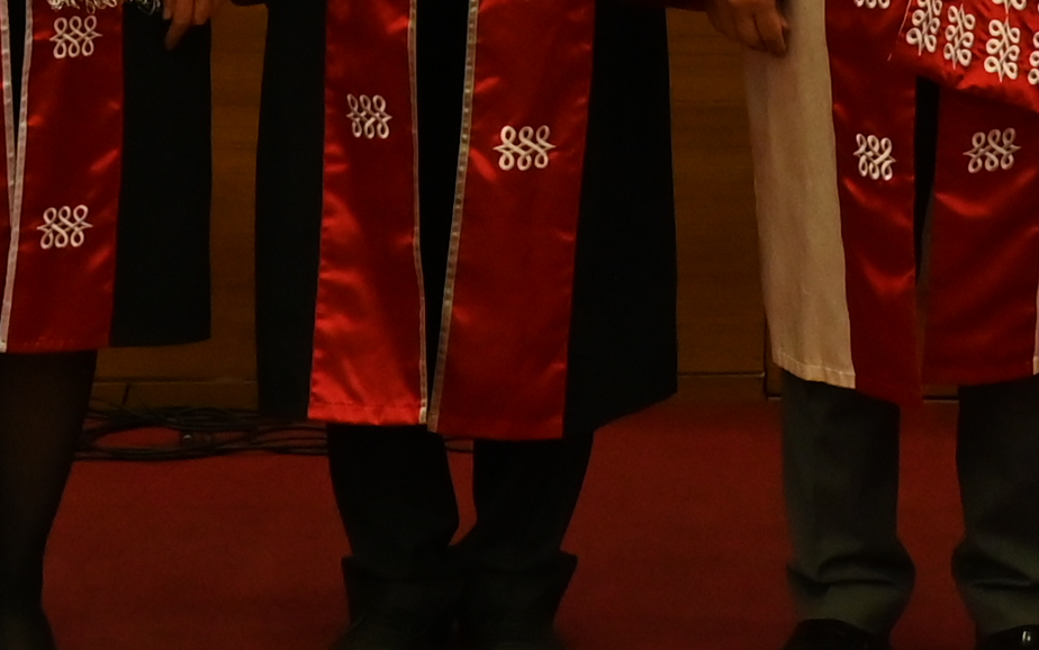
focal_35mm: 160
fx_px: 4532
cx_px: 825
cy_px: -714
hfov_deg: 13.0
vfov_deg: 7.8
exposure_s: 1/125
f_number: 4
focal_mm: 24
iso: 2000
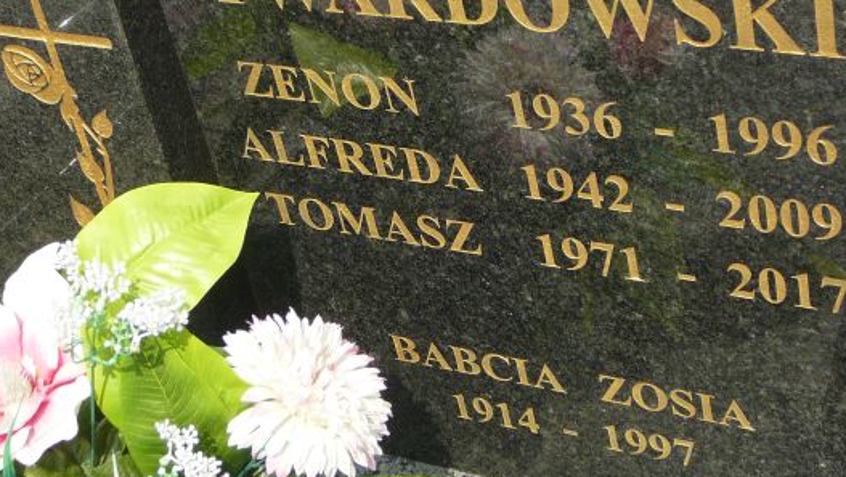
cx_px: 453
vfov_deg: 15.5
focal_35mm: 78
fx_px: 1751
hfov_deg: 27.2
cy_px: 180
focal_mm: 8.7
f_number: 3.5
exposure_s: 1/640
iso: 80
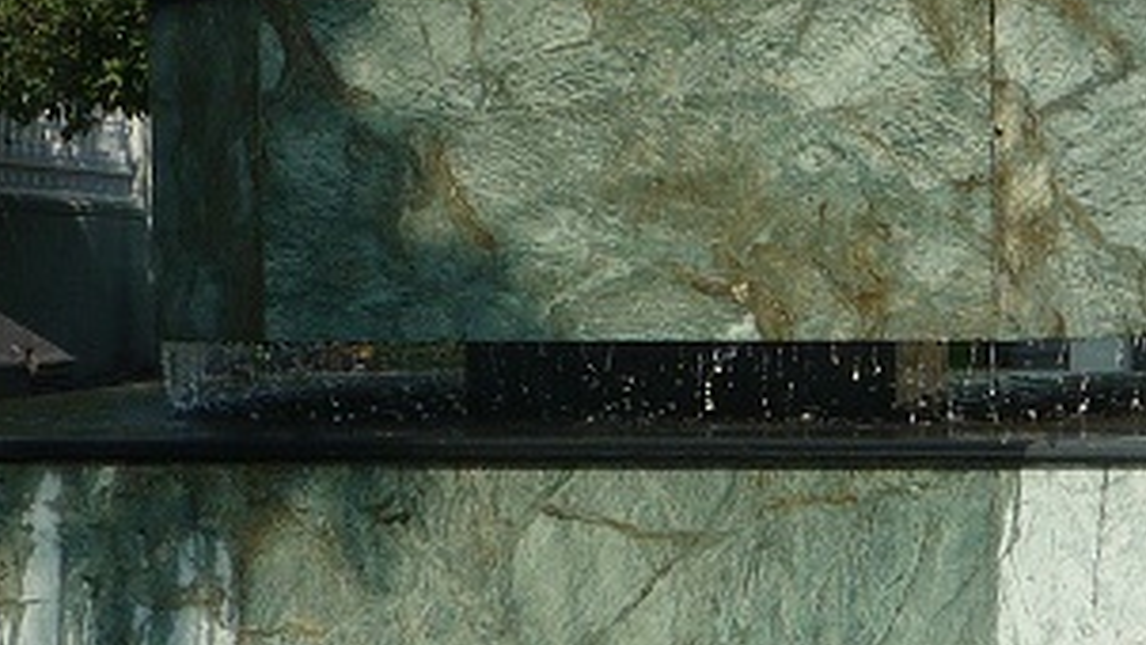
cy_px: 425
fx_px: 3374
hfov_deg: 19.2
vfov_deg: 10.9
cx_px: 797
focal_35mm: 111
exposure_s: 1/400
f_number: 5.6
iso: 100
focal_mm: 5.2
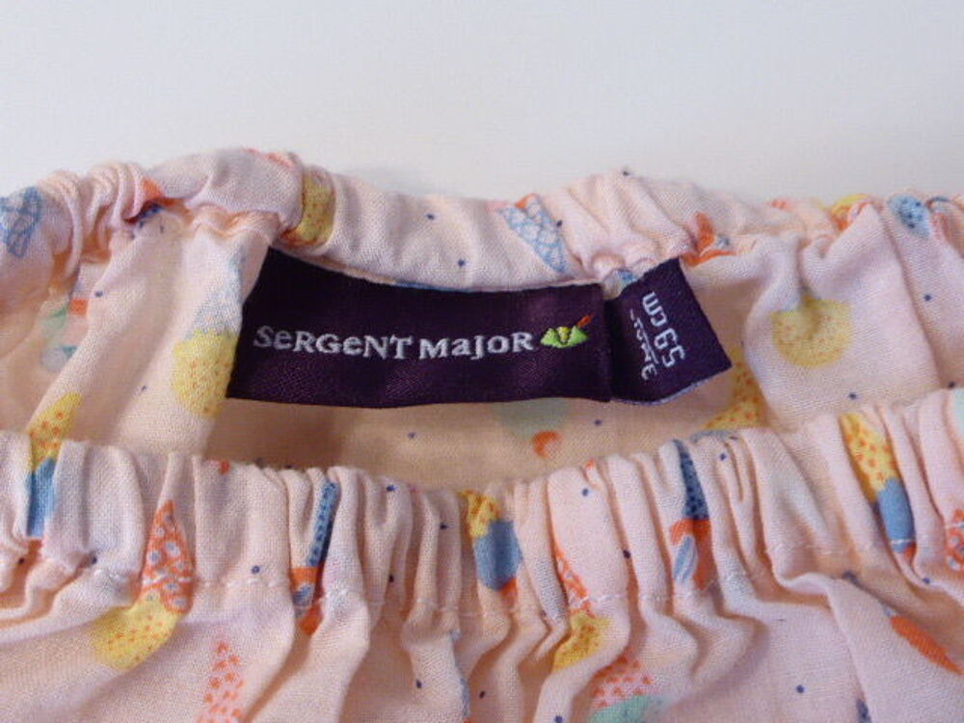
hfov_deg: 41.2
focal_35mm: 46
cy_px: 362
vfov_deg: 31.5
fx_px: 1281
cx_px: 482
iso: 400
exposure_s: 1/20
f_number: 4.1
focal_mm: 7.9
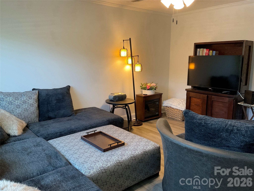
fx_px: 213
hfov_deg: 61.7
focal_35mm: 29
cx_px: 127
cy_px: 96
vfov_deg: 48.2
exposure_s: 1/60
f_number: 1.8
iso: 100
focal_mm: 3
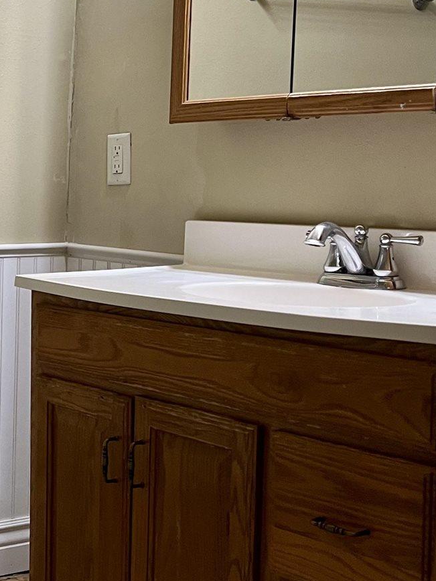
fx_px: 1159
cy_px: 274
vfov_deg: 28.2
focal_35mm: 69
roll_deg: -0.7
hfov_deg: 19.6
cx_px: -129
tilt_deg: -3.7
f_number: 1.5
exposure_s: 1/60
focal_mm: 5.7
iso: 100
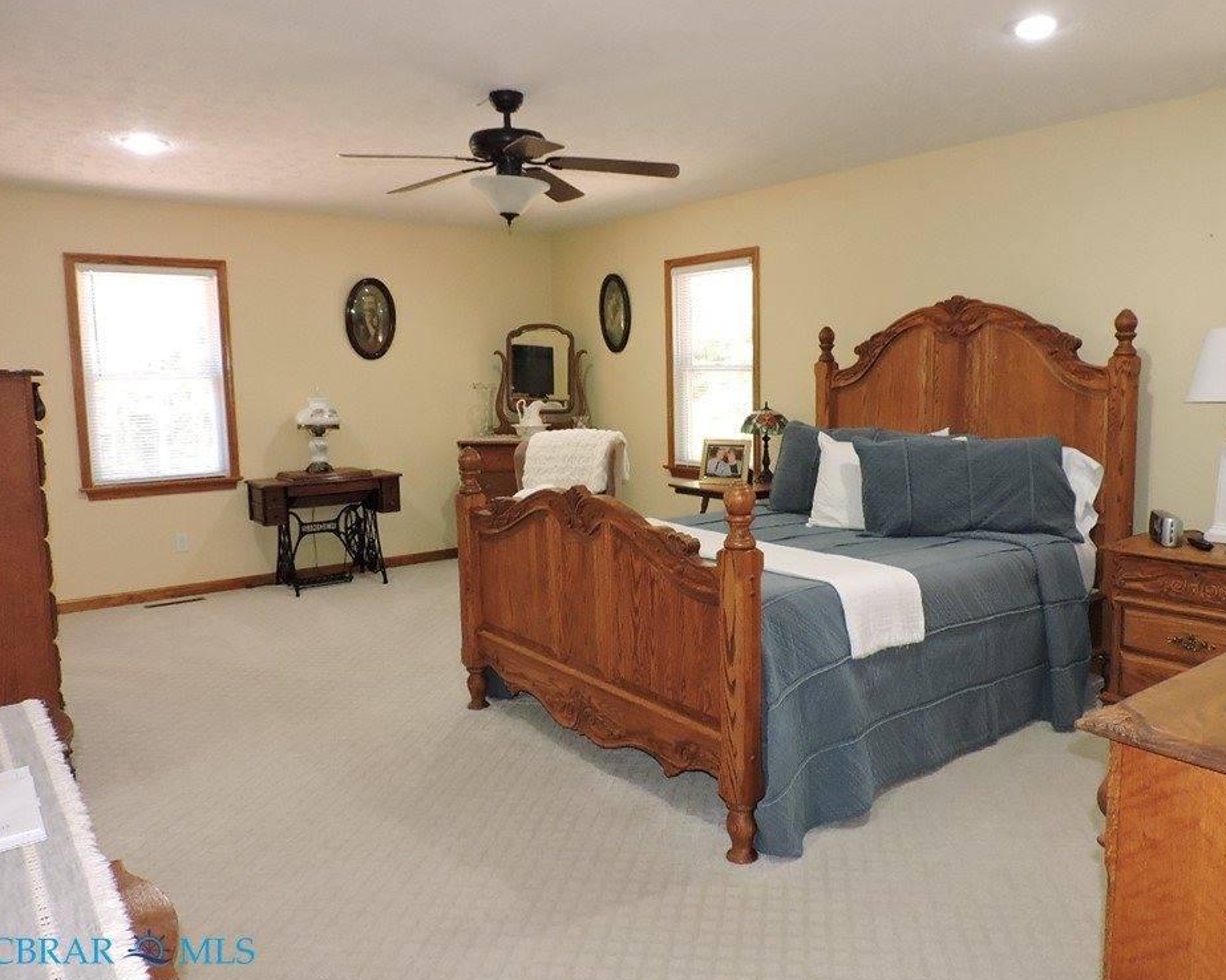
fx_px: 943
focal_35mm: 26
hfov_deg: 65.9
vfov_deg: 54.9
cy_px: 477
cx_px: 669
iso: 360
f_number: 3
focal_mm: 4.3
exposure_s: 1/40
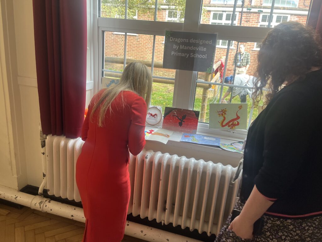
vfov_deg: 53.1
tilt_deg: -18.6
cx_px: 161
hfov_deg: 67.3
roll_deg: -4.4
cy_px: 121
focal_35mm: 26
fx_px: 242
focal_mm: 5.1
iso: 125
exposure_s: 1/100
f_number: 1.6
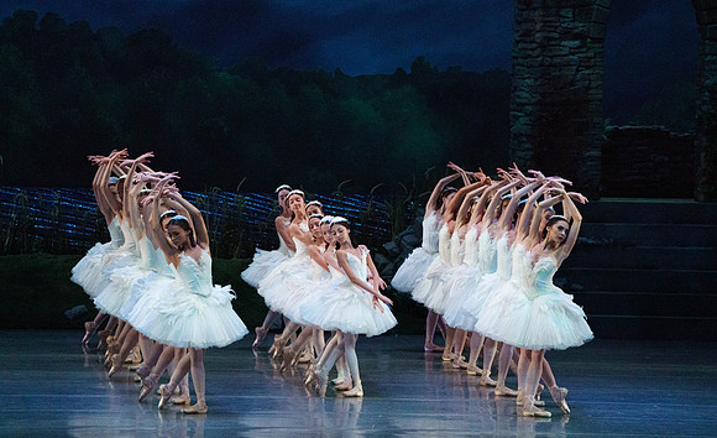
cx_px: 359
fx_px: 4569
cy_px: 238
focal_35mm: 235
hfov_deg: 9.0
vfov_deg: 5.5
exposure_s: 1/250
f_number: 5.6
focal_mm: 229
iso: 8000
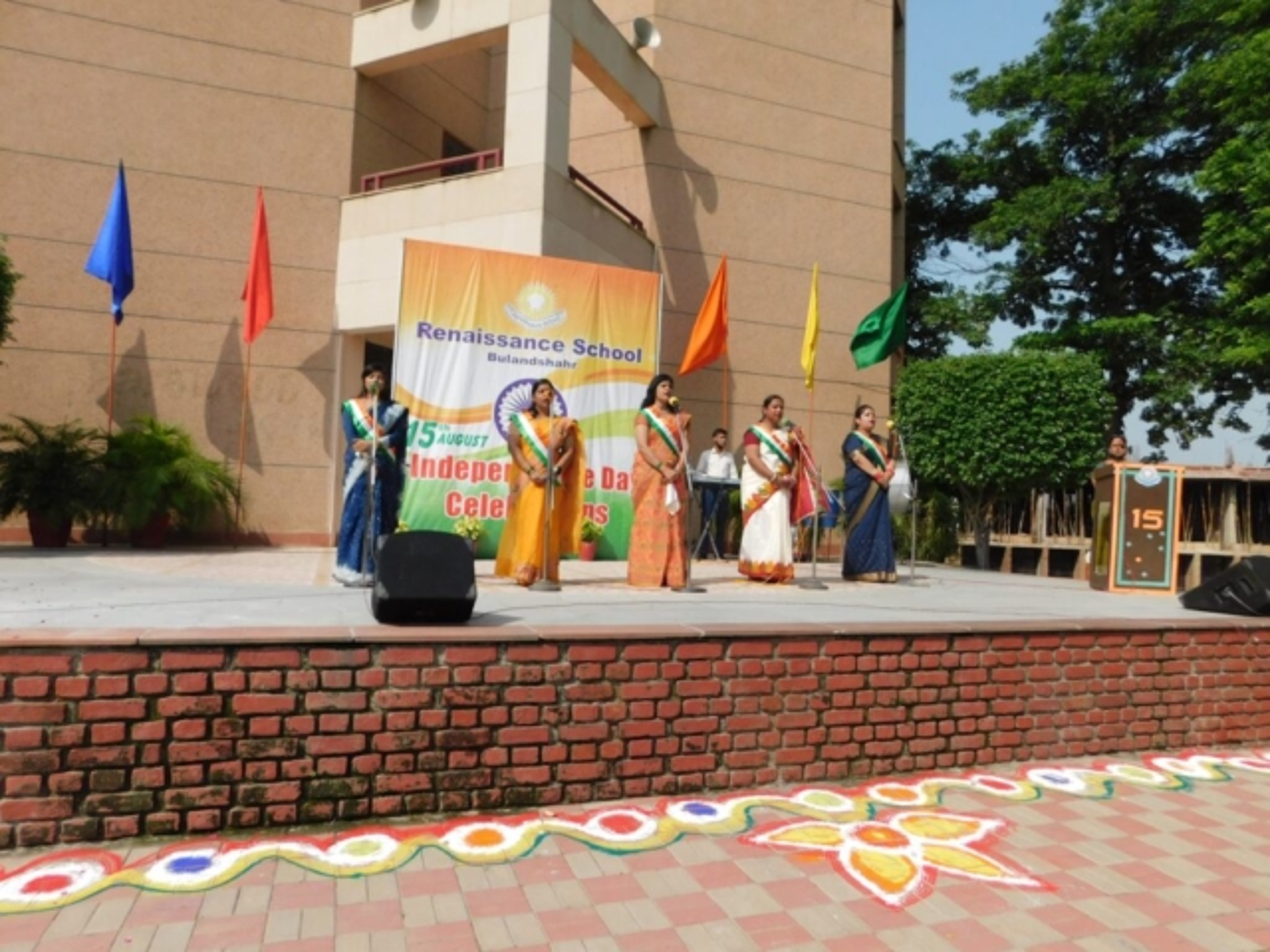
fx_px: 844
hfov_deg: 73.9
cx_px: 635
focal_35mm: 23
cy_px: 476
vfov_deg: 58.9
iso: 125
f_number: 6
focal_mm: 4
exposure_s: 1/500
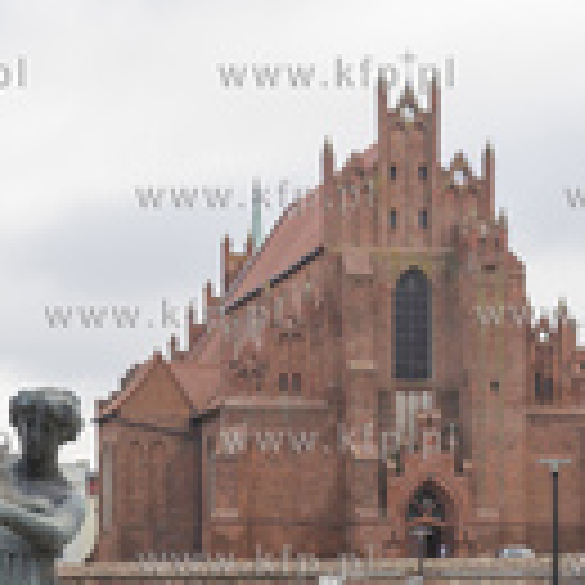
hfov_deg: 12.7
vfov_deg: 12.8
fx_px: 2600
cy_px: 502
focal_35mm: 136
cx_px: 68
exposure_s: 1/500
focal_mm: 52
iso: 400
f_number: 4.5
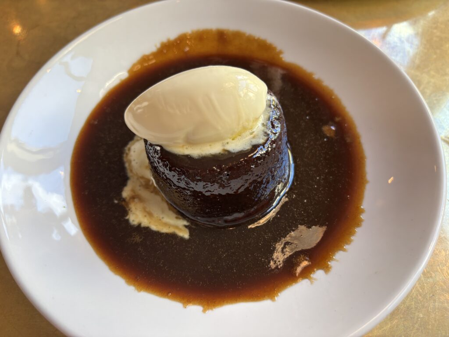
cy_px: 168
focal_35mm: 26
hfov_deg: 67.3
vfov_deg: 53.1
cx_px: 224
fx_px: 337
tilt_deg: -59.5
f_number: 1.6
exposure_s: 1/100
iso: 80
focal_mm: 5.96
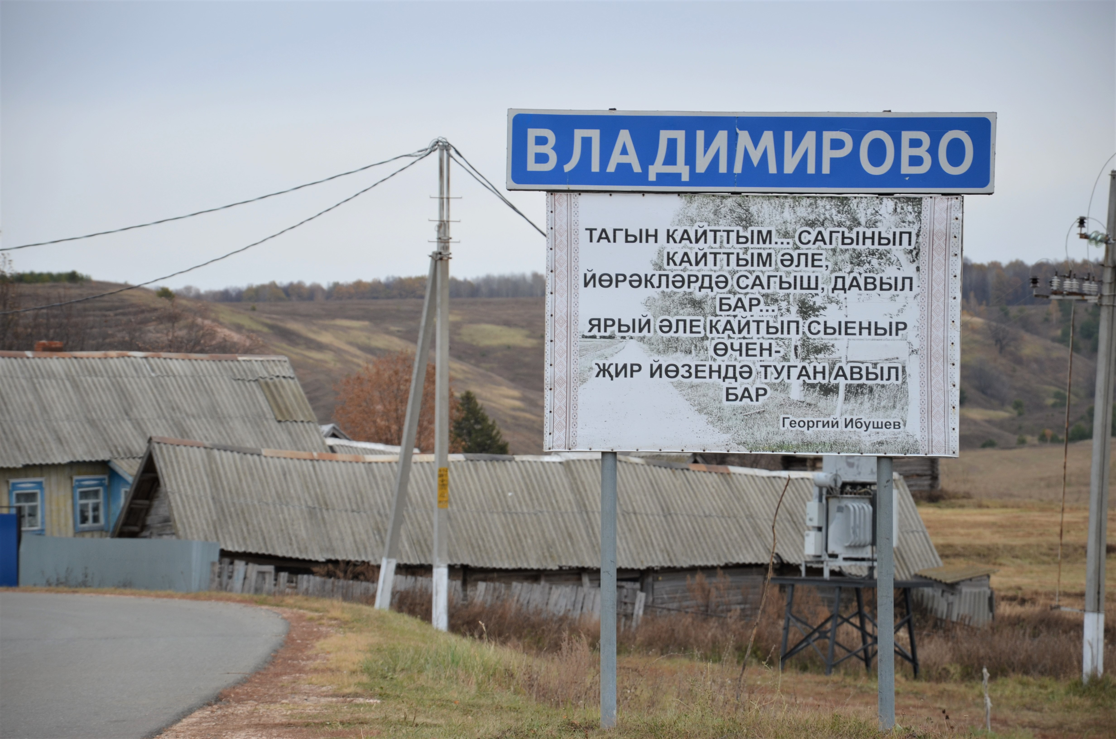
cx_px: 558
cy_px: 370
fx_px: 4872
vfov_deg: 8.7
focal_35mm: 158
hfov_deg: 13.1
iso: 200
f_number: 7.1
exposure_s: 1/200
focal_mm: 105
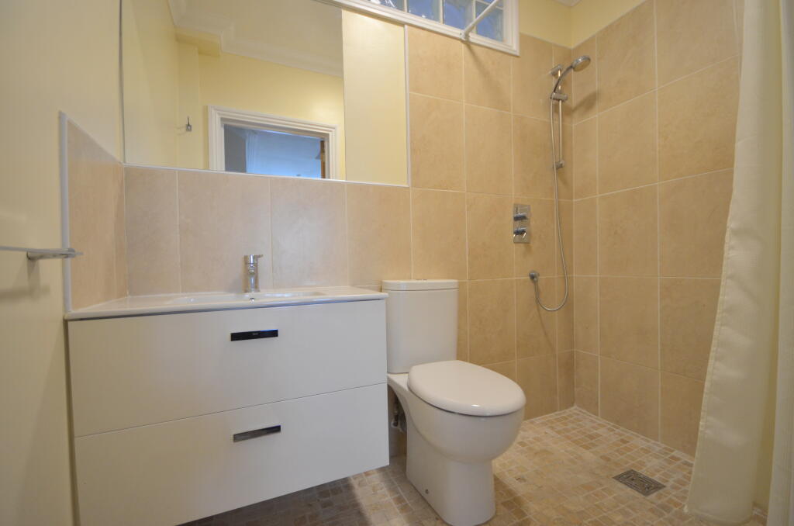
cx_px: 397
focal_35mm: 15
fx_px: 330
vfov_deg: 77.1
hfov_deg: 100.5
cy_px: 263
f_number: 4
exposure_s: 1/60
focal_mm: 10
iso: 800
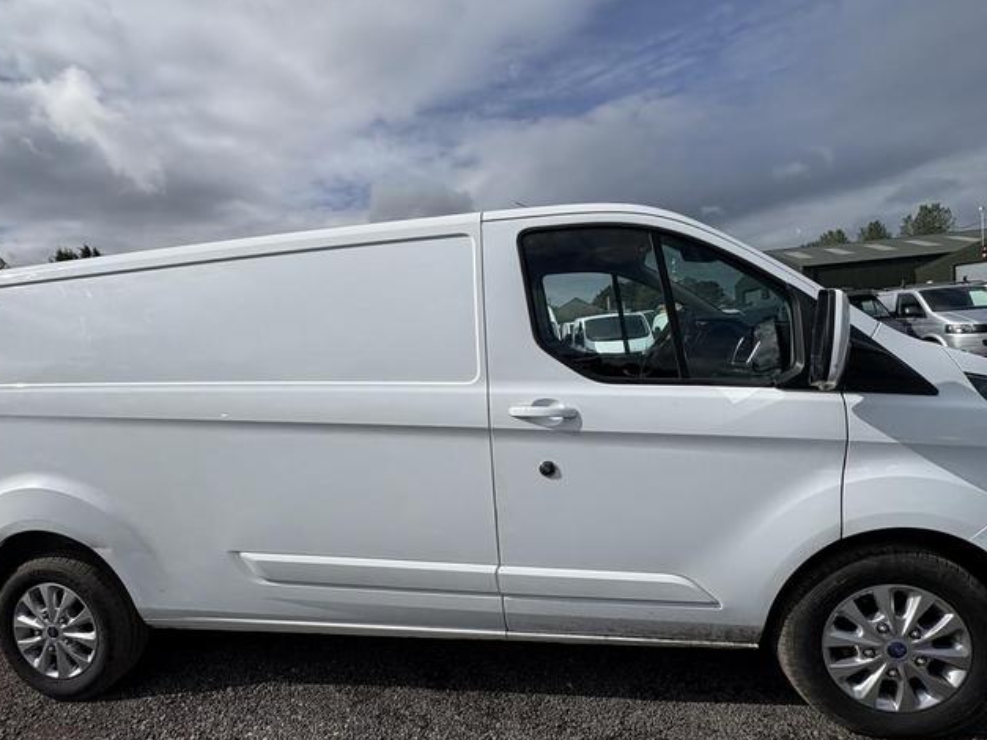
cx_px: 458
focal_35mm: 20
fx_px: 570
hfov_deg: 81.6
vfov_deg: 66.0
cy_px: 373
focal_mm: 2.22
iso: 50
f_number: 2.2
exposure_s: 1/6135
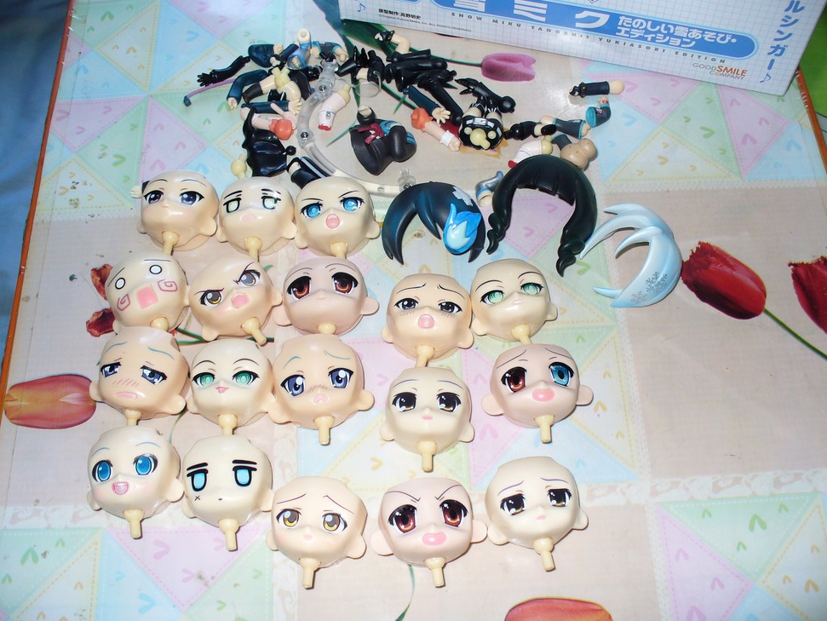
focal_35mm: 39
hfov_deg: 47.8
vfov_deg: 36.8
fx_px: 932
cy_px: 313
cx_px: 412
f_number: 2.8
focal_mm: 6.1
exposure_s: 1/30
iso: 80
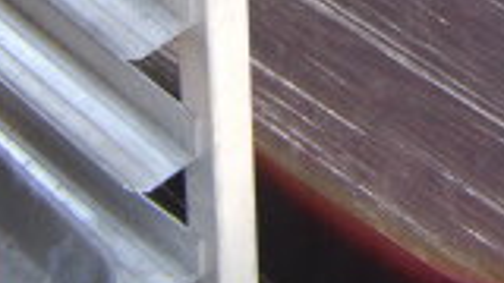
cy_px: -1055
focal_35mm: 162
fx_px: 2165
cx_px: 731
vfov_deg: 5.7
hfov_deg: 12.7
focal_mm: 18
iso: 200
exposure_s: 1/125
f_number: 5.6
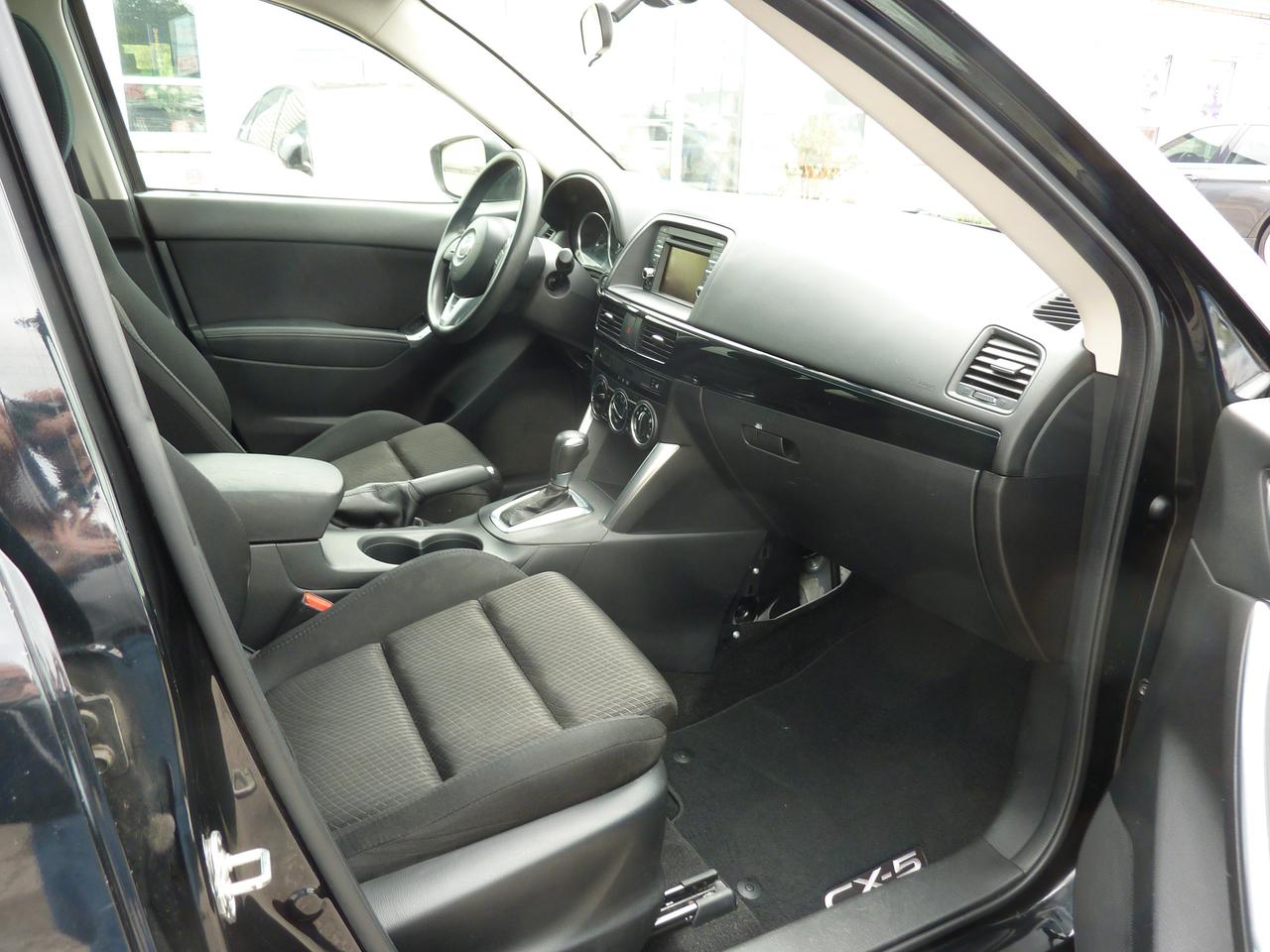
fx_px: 917
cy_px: 476
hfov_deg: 69.4
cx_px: 635
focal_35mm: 25
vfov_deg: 54.9
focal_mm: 4.1
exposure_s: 1/30
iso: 100
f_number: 3.3
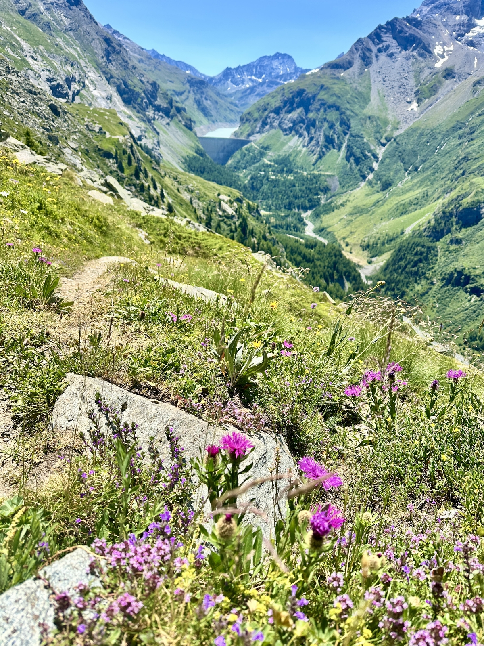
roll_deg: -3.9
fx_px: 447
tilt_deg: -25.8
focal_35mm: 24
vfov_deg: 71.6
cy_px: 323
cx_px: 242
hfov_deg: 56.8
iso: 80
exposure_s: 1/2967
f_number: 1.78
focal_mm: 6.86
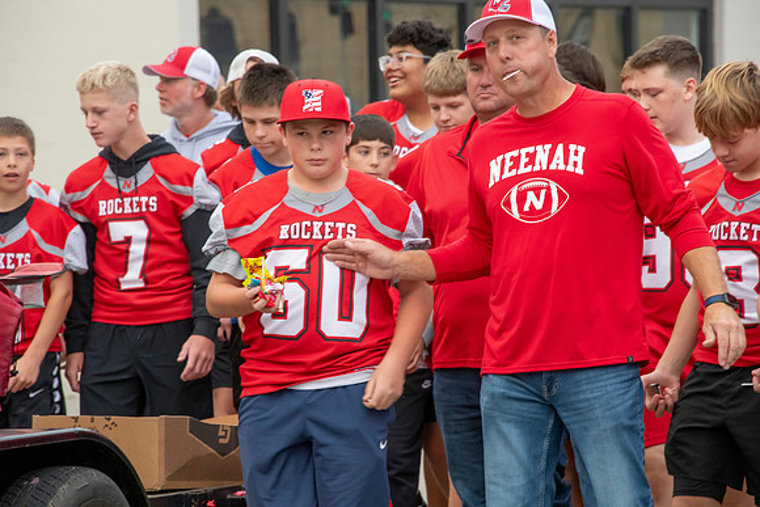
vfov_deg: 4.6
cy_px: 254
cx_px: 380
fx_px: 6335
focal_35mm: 300
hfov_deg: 6.9
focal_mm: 300
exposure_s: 1/320
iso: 3200
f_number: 11
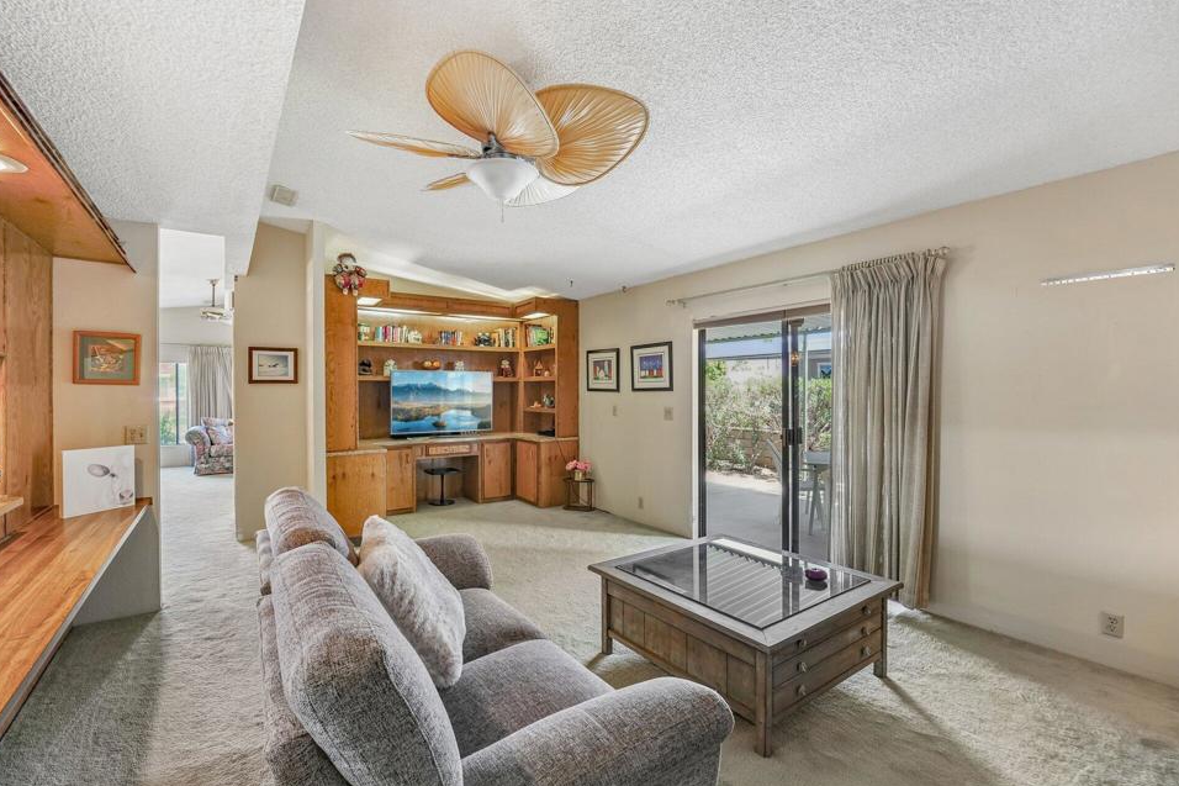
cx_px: 555
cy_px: 392
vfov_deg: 77.3
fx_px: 491
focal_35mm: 15
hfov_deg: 100.3
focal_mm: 14
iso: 400
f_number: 8
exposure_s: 1/20
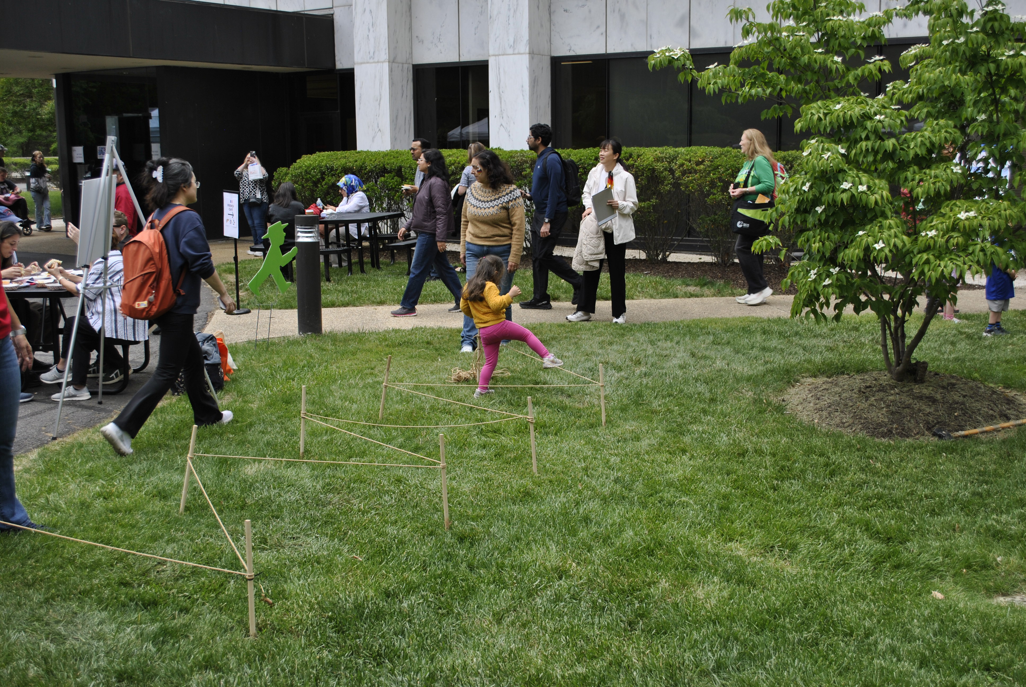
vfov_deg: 34.3
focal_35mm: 39
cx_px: 513
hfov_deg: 49.5
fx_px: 1113
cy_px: 344
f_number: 5
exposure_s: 1/200
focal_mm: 26
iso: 100
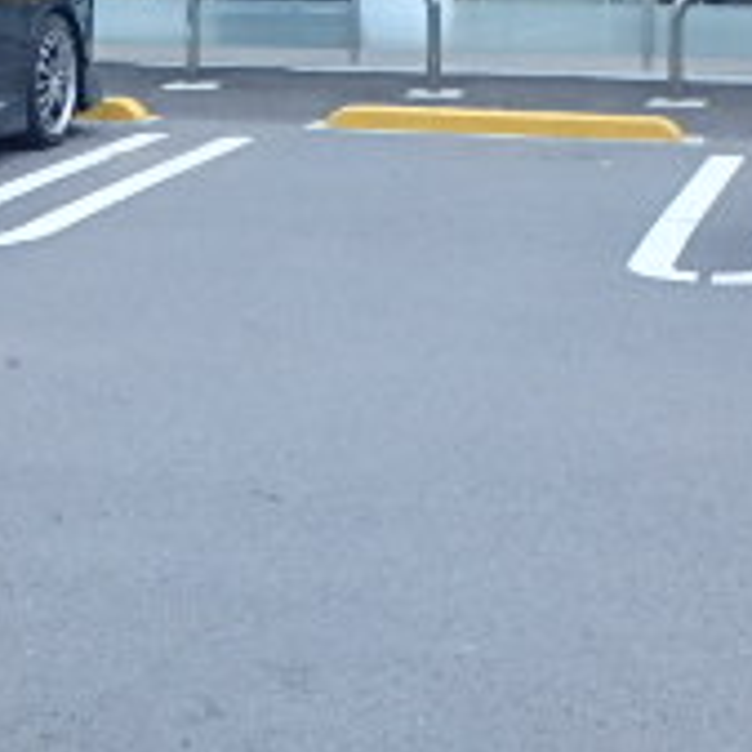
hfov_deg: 16.7
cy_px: -125
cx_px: 311
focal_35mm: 104
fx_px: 2556
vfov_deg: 16.1
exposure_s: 1/50
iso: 200
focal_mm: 5.6
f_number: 4.7
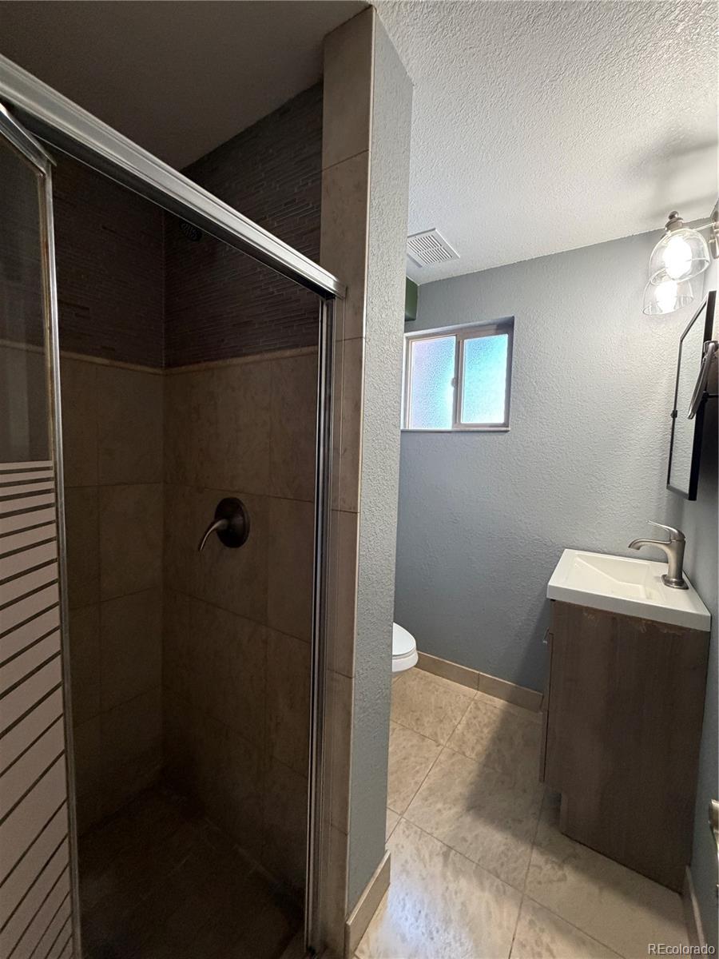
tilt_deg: -4.4
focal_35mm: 14
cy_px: 480
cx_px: 360
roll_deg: -1.4
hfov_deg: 85.7
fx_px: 388
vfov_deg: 102.1
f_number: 2.2
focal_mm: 2.22
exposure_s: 1/60
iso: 400
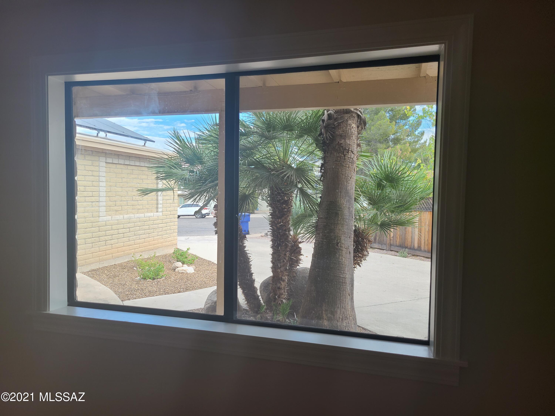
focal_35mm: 26
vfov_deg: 53.1
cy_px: 208
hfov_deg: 67.3
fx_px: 417
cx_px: 278
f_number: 1.8
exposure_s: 1/178
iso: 40
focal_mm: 5.4
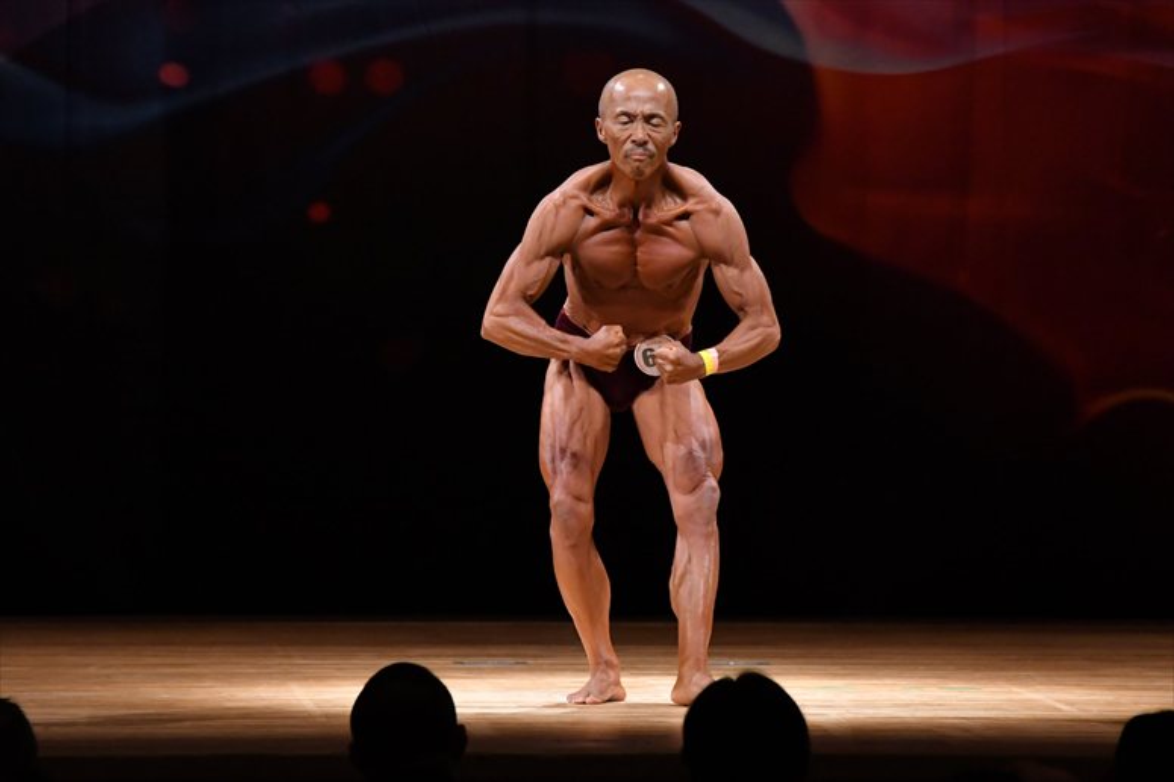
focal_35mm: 270
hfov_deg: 7.6
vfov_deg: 5.1
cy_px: 391
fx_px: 8801
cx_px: 587
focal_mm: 180
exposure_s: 1/400
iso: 4000
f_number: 5.6
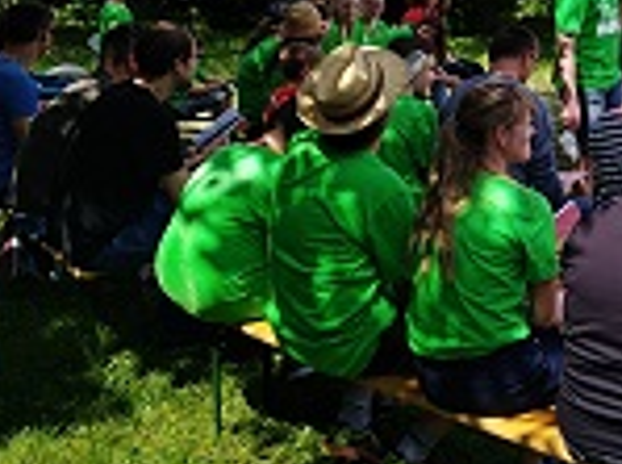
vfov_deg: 23.3
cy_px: 48
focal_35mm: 61
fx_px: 1093
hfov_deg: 29.2
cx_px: 651
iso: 100
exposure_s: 1/594
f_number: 2.2
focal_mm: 3.83
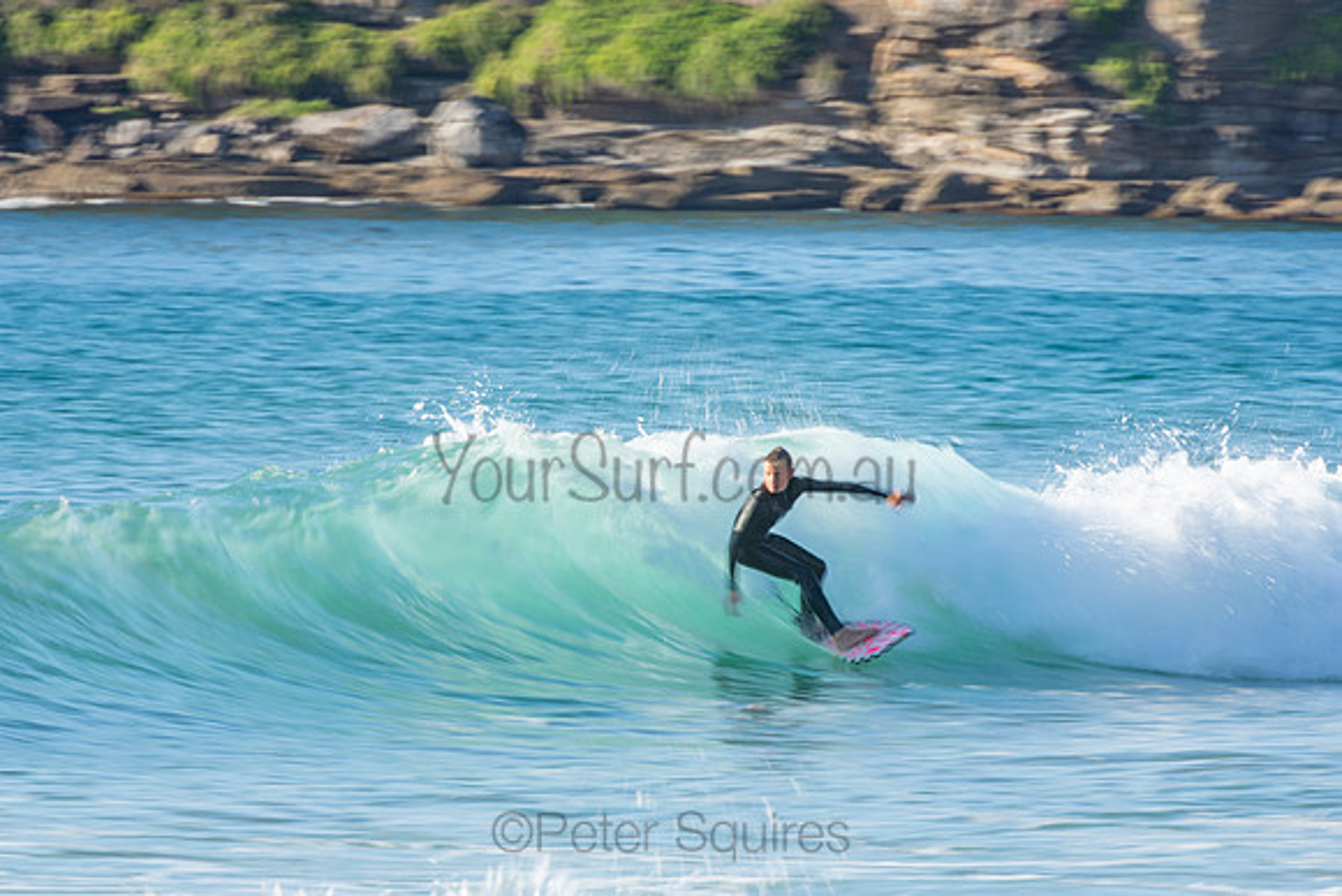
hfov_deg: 3.4
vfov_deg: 2.3
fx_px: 22371
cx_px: 671
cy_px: 448
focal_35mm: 600
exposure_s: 1/30
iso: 100
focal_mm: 400
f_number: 18
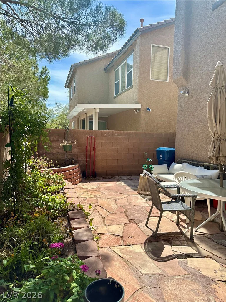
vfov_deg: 71.6
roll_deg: -0.9
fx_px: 209
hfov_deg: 56.8
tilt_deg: -3.3
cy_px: 151
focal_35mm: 24
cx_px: 113
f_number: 1.78
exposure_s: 1/4184
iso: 80
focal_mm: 6.86
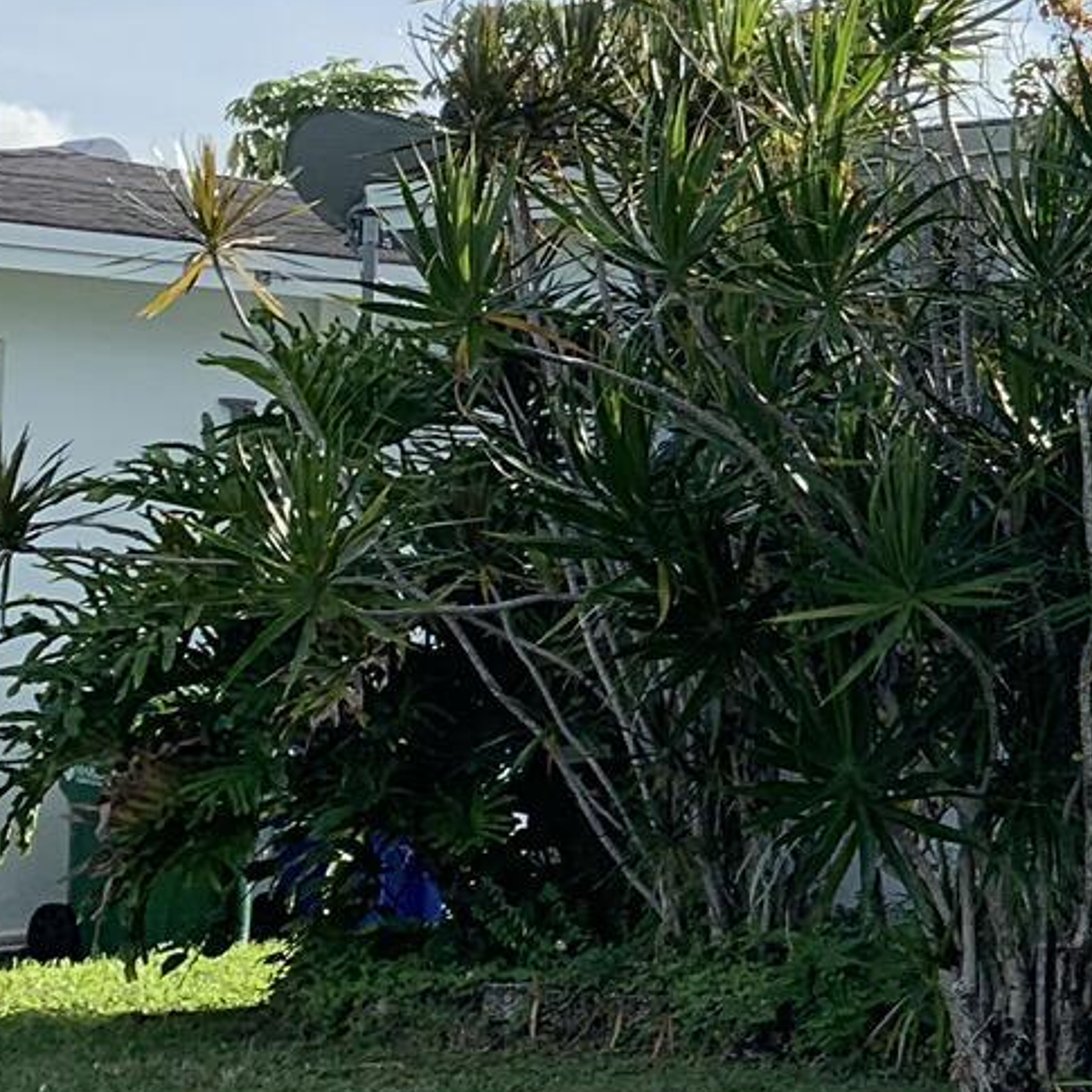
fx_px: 3462
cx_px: 2236
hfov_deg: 14.6
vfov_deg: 17.9
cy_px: 511
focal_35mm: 97
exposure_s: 1/1111
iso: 25
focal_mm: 4.25
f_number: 1.8
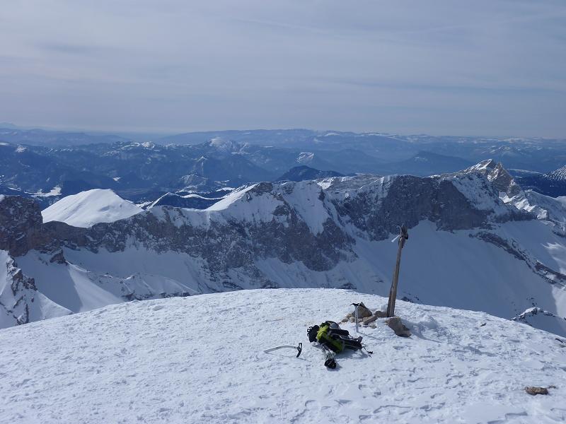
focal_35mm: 48
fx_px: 785
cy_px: 212
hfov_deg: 39.7
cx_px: 283
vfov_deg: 30.3
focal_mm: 8.6
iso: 80
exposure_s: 1/160
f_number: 13
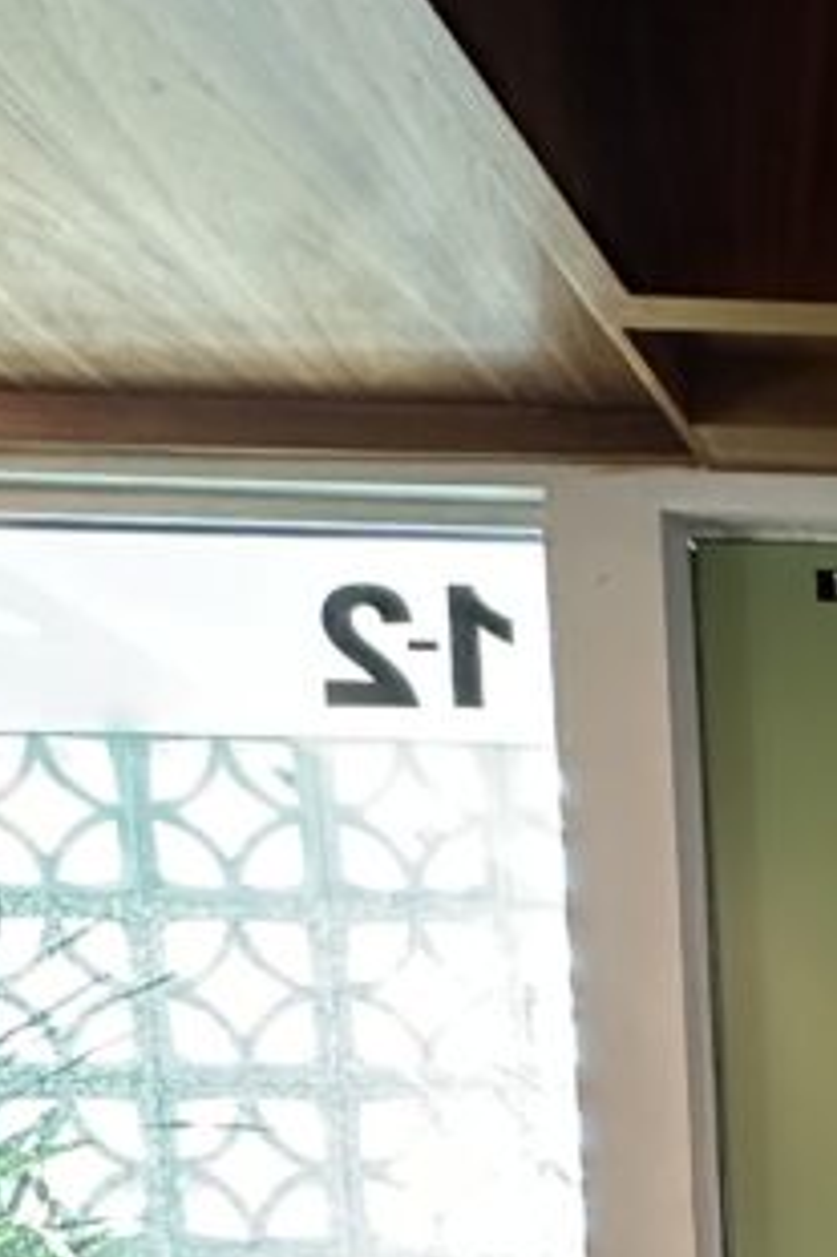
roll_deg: +0.2
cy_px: 1597
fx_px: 1676
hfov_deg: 19.9
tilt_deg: -4.6
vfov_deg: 32.2
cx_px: 1528
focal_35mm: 48
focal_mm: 2.22
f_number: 2.2
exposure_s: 1/60
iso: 640
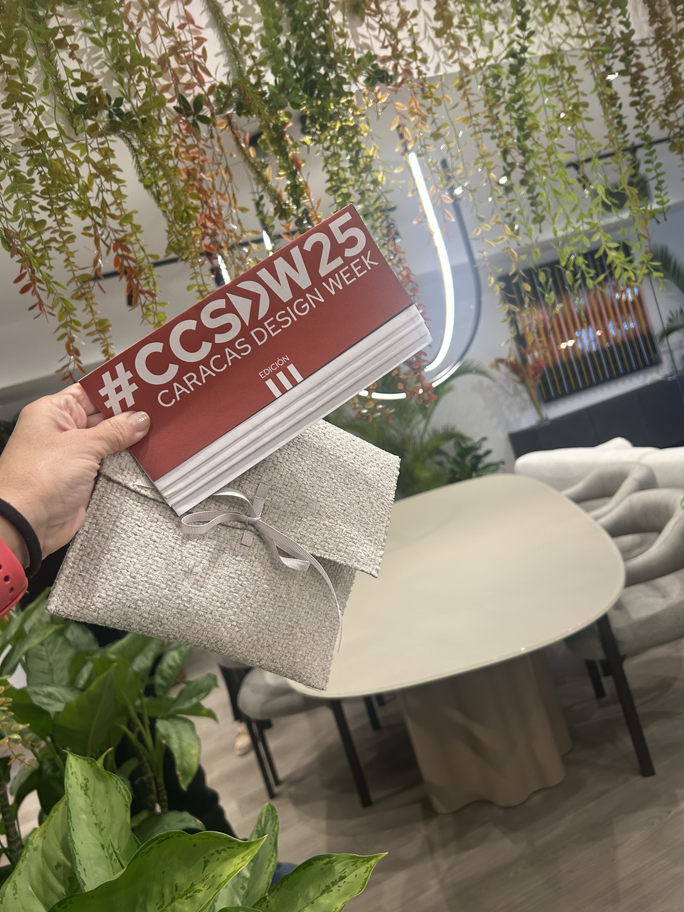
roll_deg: +18.6
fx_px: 685
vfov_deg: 67.3
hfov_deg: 53.1
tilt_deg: -4.0
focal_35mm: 26
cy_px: 456
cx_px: 342
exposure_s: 1/60
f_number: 1.5
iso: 100
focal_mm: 5.7
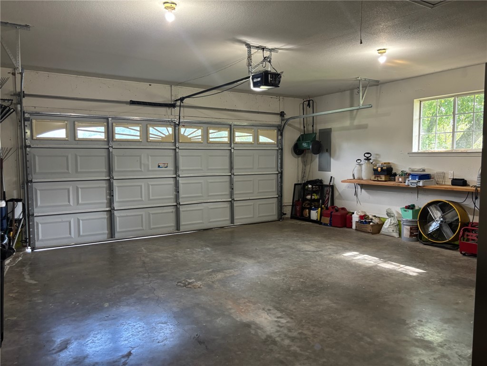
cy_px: 183
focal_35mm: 26
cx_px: 244
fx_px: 366
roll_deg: -0.1
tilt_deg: -4.5
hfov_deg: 67.3
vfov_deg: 53.1
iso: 250
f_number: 1.6
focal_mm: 5.96
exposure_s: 1/60
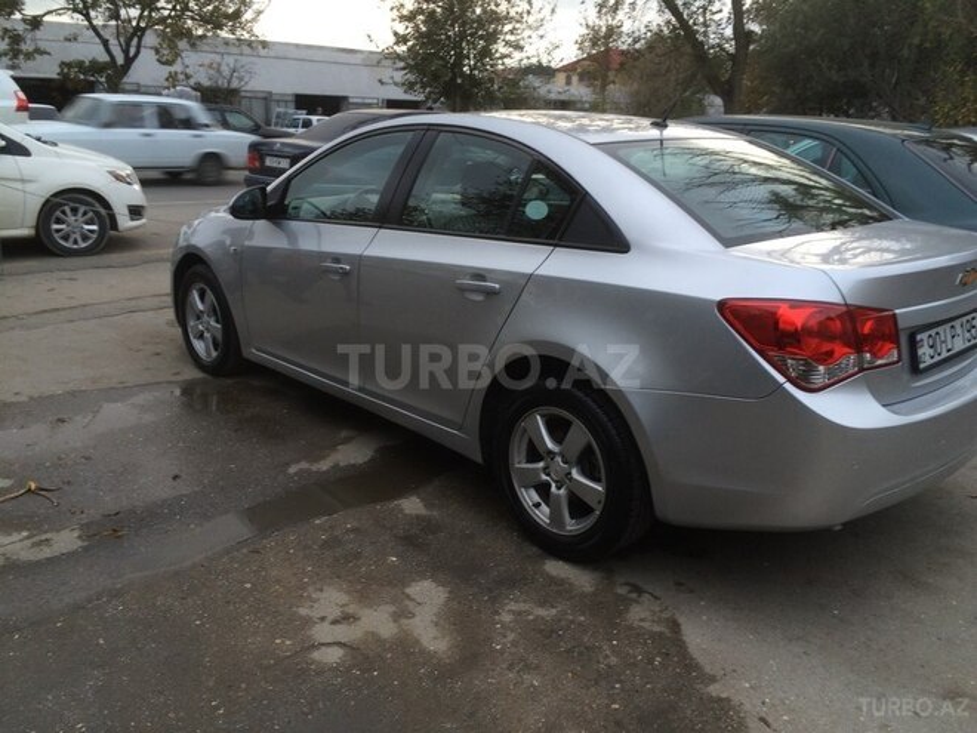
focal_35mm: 29
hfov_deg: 61.7
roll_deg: -1.6
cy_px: 366
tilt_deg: -18.6
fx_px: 818
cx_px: 488
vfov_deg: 48.2
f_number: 2.2
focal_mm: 4.15
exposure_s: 1/50
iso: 40
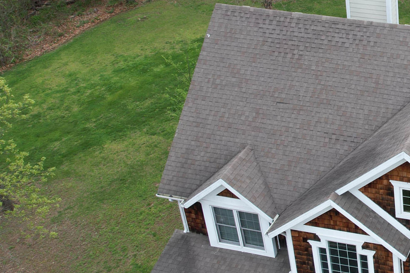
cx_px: 478
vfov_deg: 20.3
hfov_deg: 27.0
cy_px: 111
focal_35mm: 67
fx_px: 763
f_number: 2.8
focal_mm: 8.38
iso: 120
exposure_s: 1/90
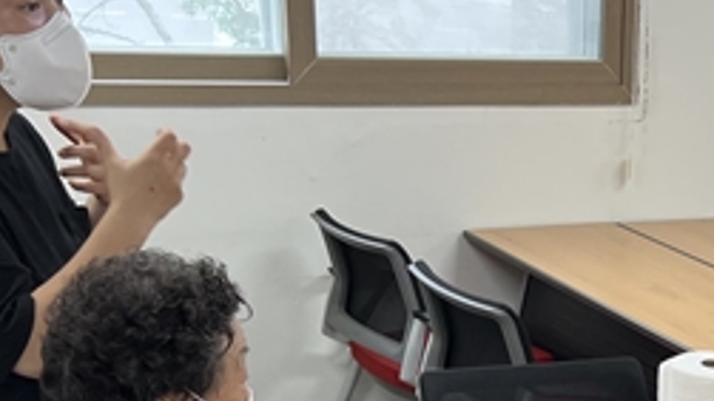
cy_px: 593
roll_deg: -4.9
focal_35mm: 79
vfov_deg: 14.3
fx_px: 1495
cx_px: 731
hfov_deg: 25.4
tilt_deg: -25.9
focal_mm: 5.7
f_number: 1.5
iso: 100
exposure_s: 1/120
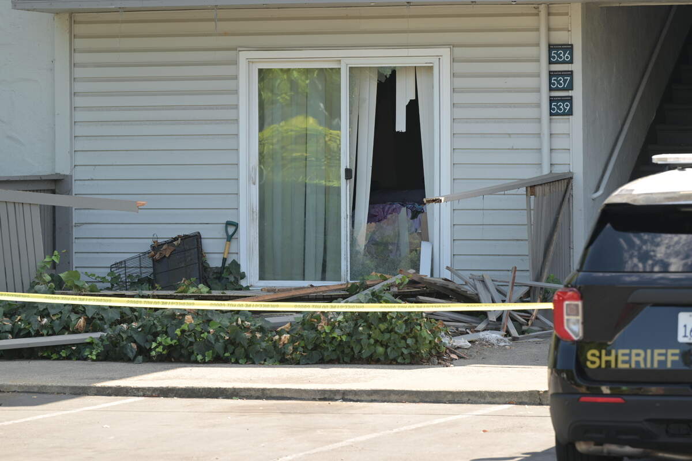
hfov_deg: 10.3
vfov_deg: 6.9
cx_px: 346
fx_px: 3844
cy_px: 230
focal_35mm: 200
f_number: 6.3
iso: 100
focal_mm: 200
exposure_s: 1/100
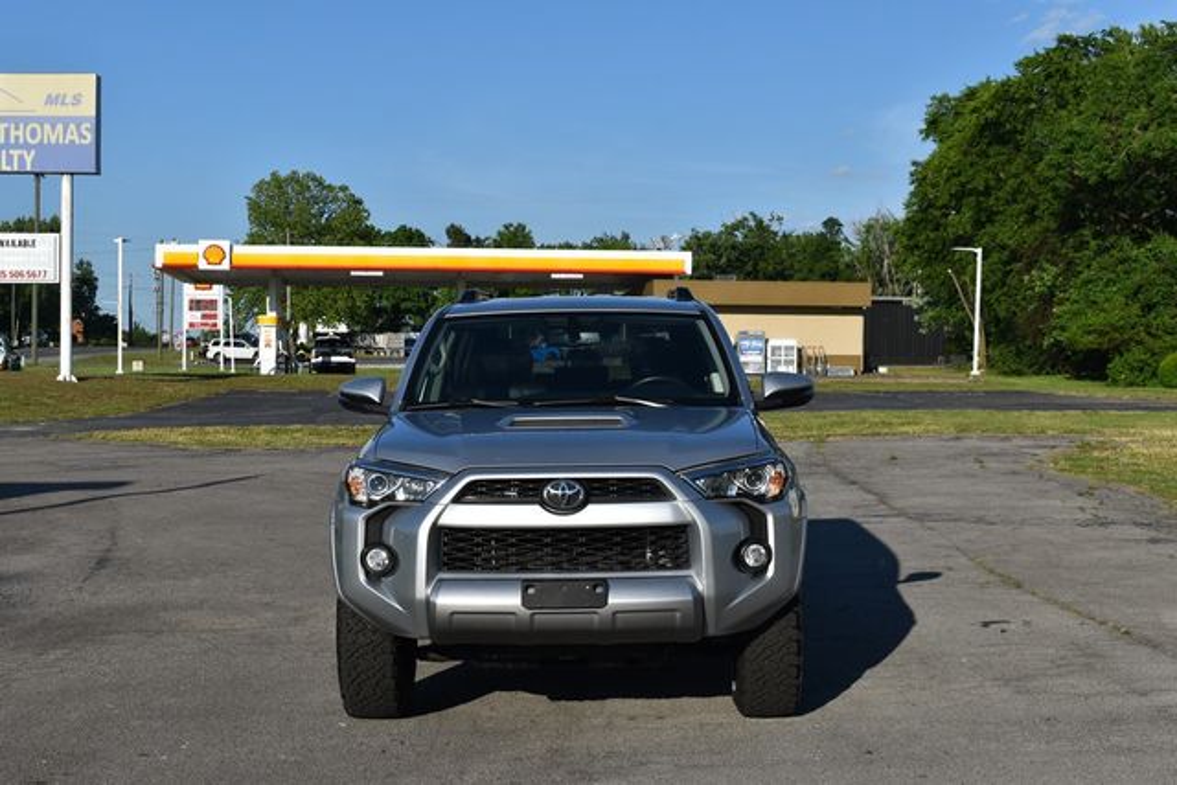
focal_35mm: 57
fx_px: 1864
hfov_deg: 35.0
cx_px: 588
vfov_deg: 23.8
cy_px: 392
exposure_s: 1/320
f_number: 9
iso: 100
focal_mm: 38
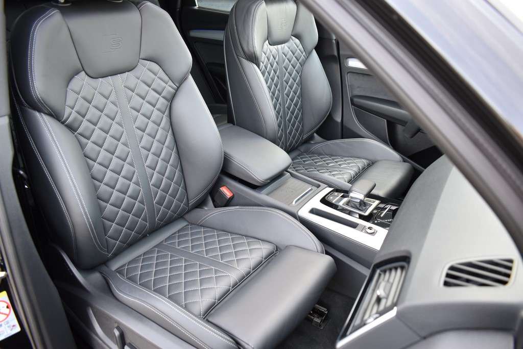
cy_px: 174
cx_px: 262
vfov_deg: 48.0
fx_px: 392
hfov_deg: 67.4
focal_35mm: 27
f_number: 4.5
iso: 400
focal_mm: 18
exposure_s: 1/80
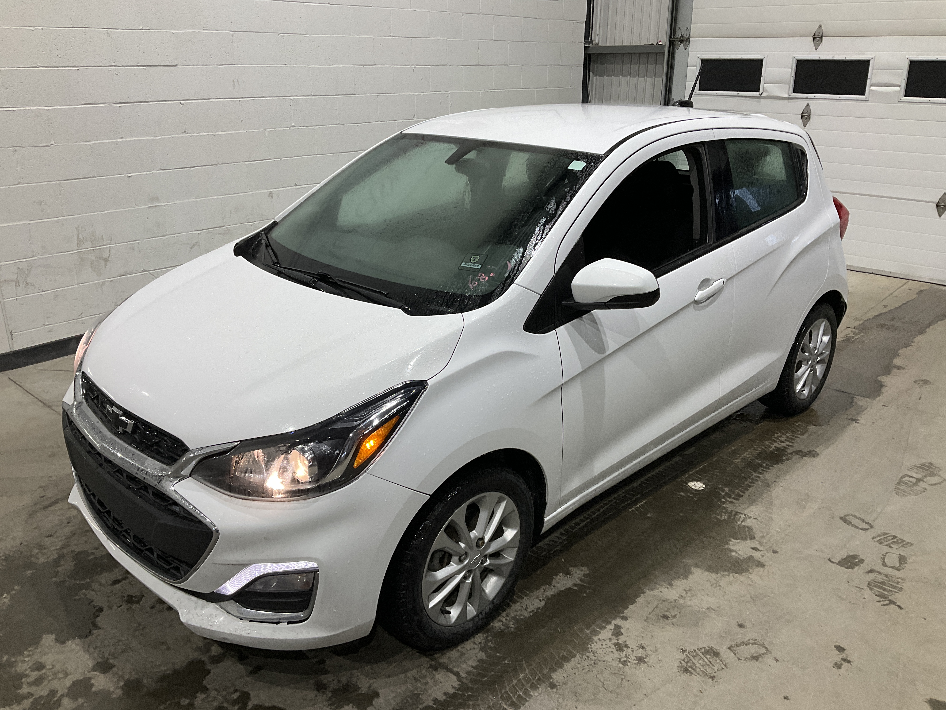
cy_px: 355
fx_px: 793
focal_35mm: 29
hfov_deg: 61.7
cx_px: 473
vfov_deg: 48.2
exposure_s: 1/120
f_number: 1.8
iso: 64
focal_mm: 3
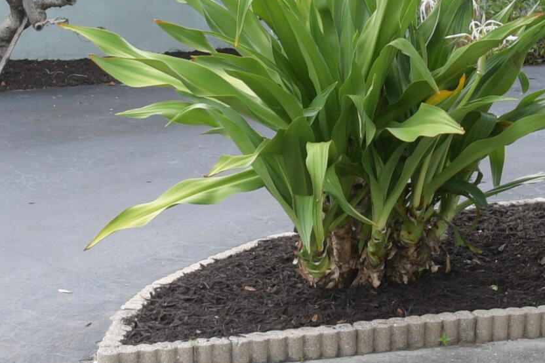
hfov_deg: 15.5
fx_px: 1968
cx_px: 542
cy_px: -21
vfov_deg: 10.4
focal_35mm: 130
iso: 500
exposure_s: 1/160
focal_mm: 18
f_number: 8
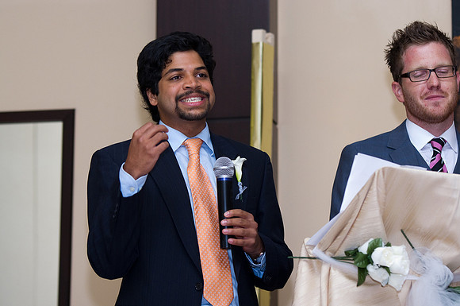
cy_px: 153
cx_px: 230
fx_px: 2067
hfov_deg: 12.7
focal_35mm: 162
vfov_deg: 8.4
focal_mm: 107.5
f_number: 4
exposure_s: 1/160
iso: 800
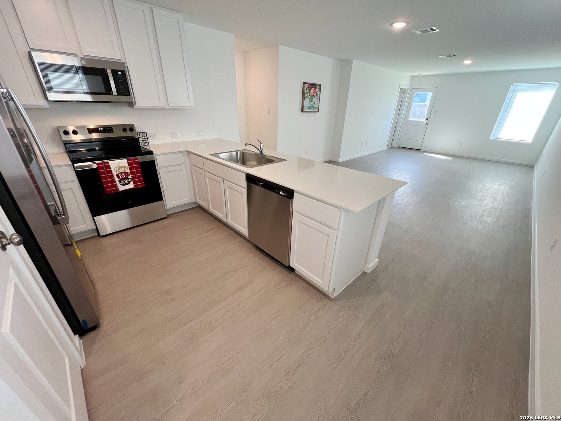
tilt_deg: -26.4
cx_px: 280
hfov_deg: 106.2
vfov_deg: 89.9
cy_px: 210
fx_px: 211
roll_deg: -2.3
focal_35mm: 13
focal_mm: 1.57
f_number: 1.8
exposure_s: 1/120
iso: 125
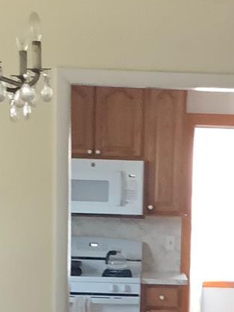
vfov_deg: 17.0
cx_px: 187
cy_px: 372
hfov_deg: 13.3
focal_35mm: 111
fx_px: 1001
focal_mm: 3.3
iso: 320
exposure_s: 1/40
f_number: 2.4
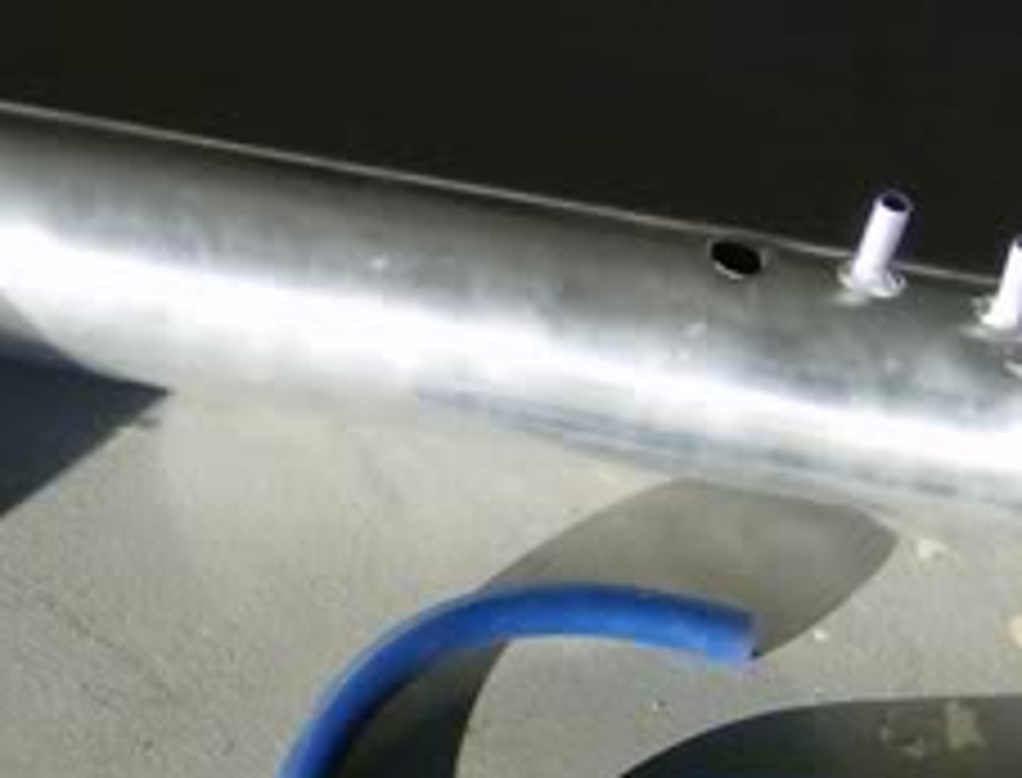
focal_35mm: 162
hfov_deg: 11.9
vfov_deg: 9.3
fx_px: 4811
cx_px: -86
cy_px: 360
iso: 100
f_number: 3.1
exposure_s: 1/501
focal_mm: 7.7
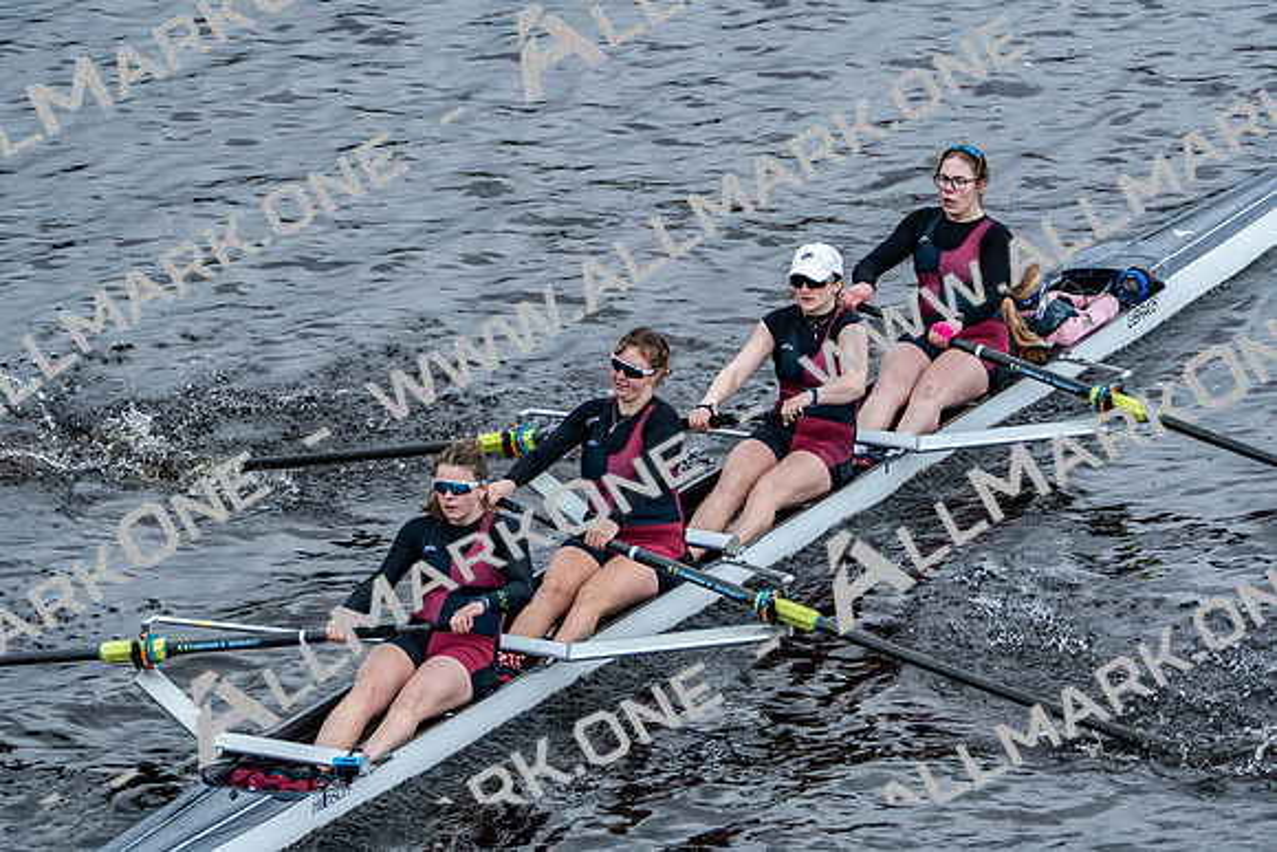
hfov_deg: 5.7
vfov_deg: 3.8
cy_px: 426
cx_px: 638
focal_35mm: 359
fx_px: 12737
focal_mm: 359
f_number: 6.3
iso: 1600
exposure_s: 1/1000
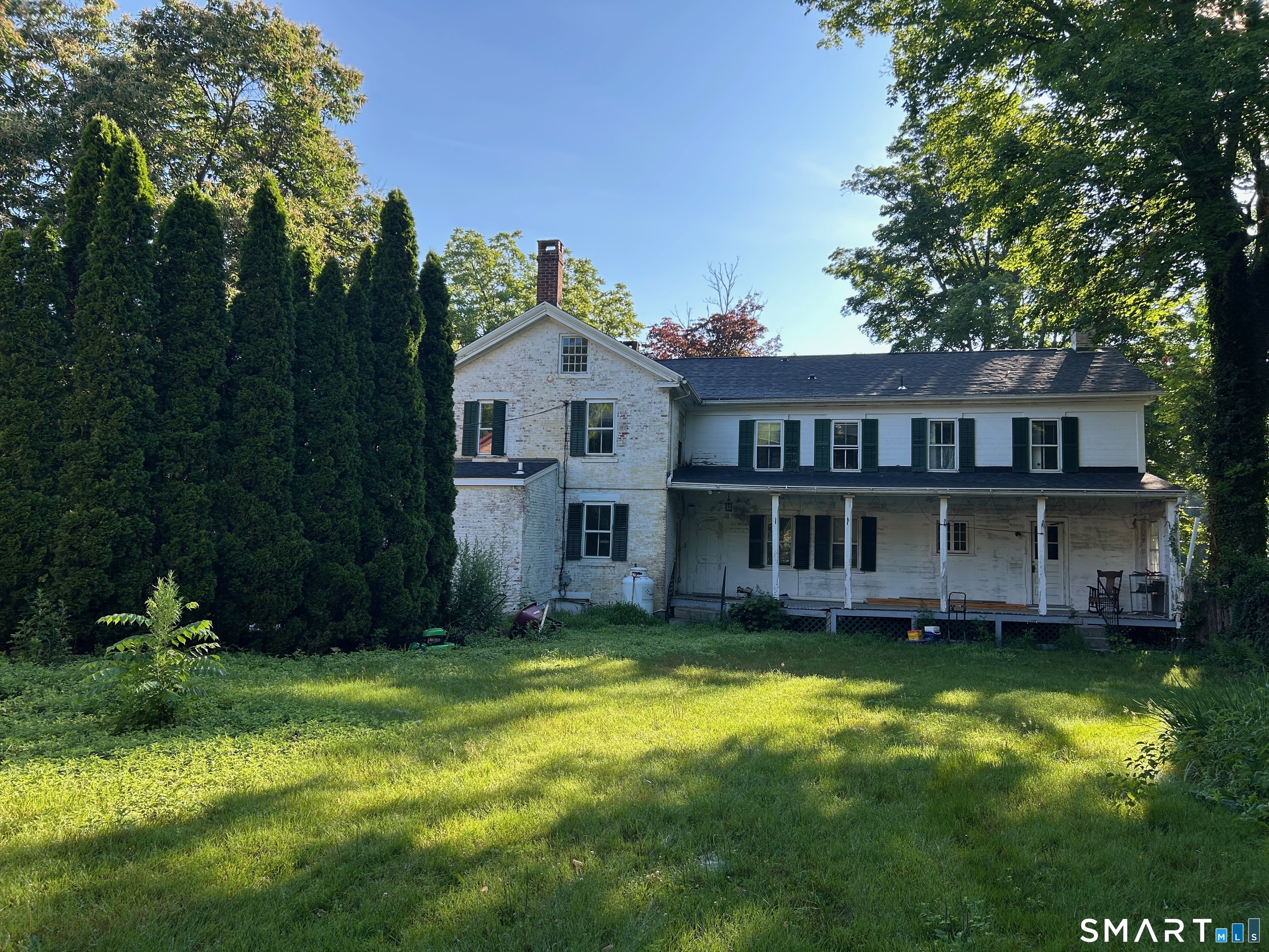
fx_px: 953
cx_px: 634
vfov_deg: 53.1
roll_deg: -1.7
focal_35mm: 26
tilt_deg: +4.9
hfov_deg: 67.3
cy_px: 476
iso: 50
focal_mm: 5.7
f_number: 1.5
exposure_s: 1/827
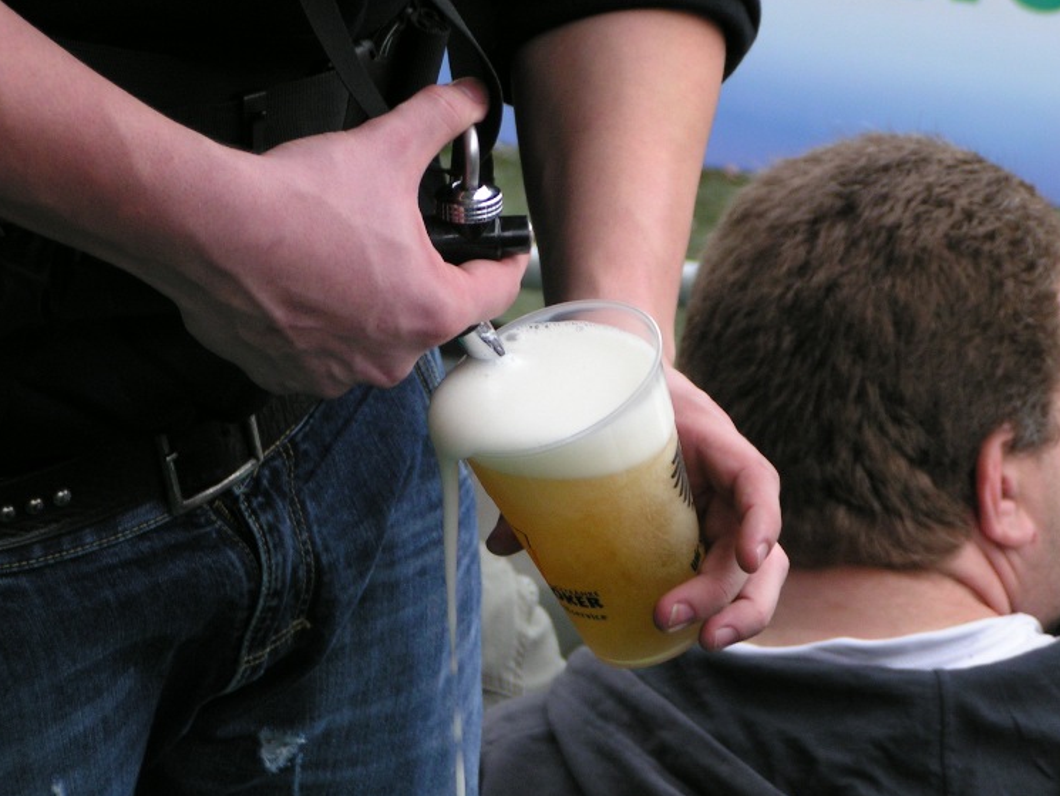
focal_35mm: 146
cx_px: 504
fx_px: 4471
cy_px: 373
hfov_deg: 13.5
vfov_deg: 10.2
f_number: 3.5
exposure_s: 1/125
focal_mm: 20.9
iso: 100
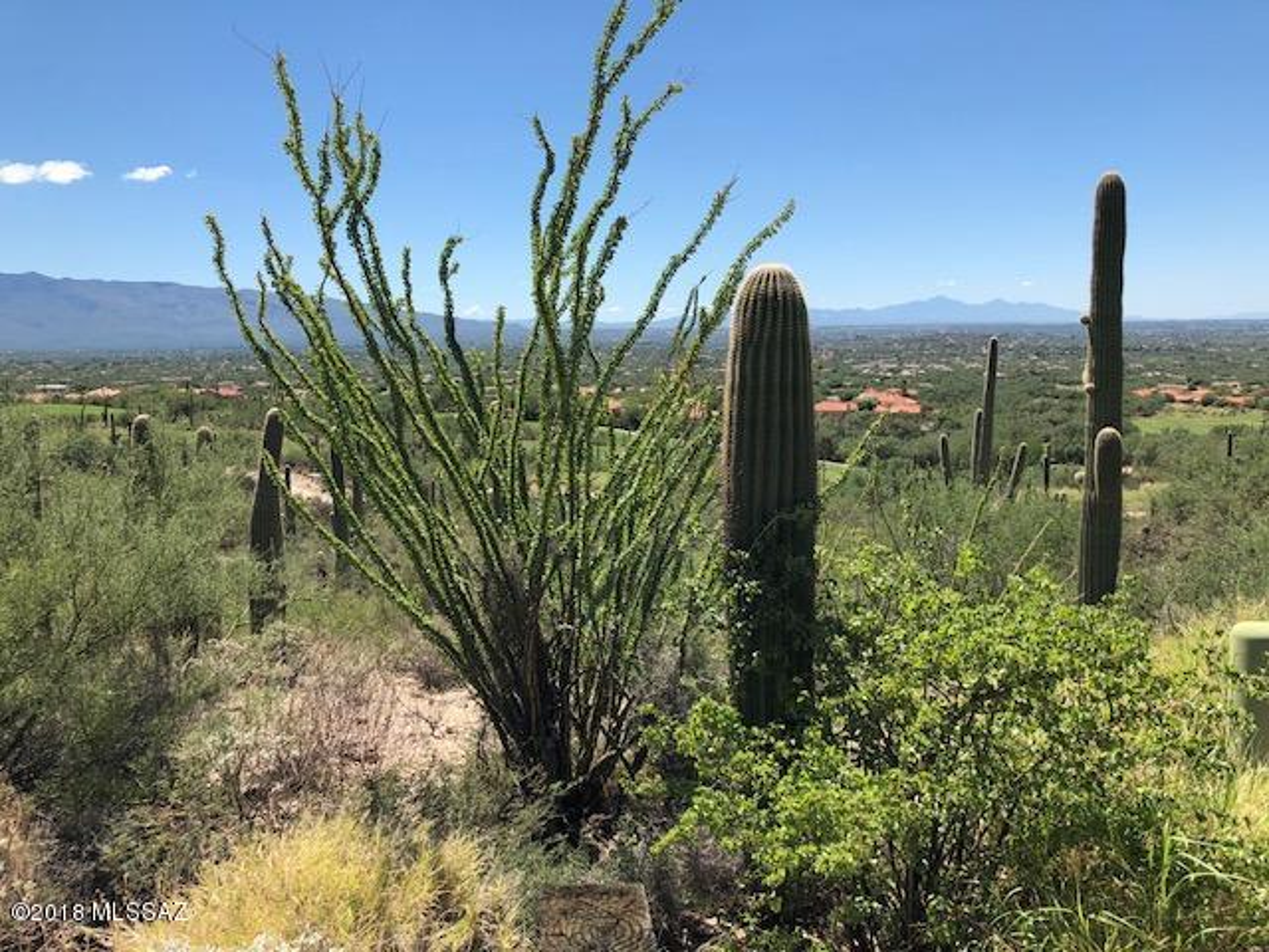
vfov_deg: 49.7
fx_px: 1026
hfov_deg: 63.4
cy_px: 476
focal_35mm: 28
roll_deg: +1.1
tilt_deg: -8.7
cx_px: 634
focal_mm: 3.99
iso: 20
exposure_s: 1/1919
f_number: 1.8
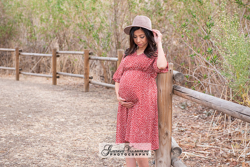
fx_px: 486
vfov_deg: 19.5
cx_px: 125
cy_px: 84
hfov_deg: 28.8
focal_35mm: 70
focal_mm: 70
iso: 500
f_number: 5
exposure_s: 1/125
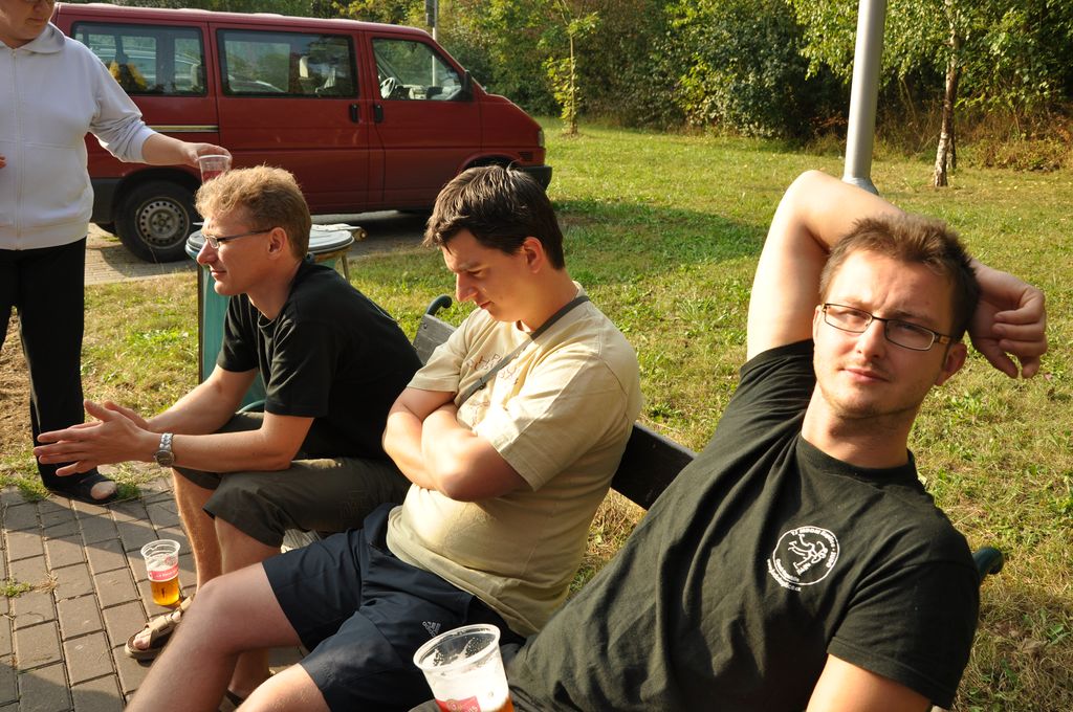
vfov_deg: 41.6
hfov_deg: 59.6
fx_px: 938
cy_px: 356
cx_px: 536
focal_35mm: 32
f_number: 7.1
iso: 200
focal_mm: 21
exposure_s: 1/200
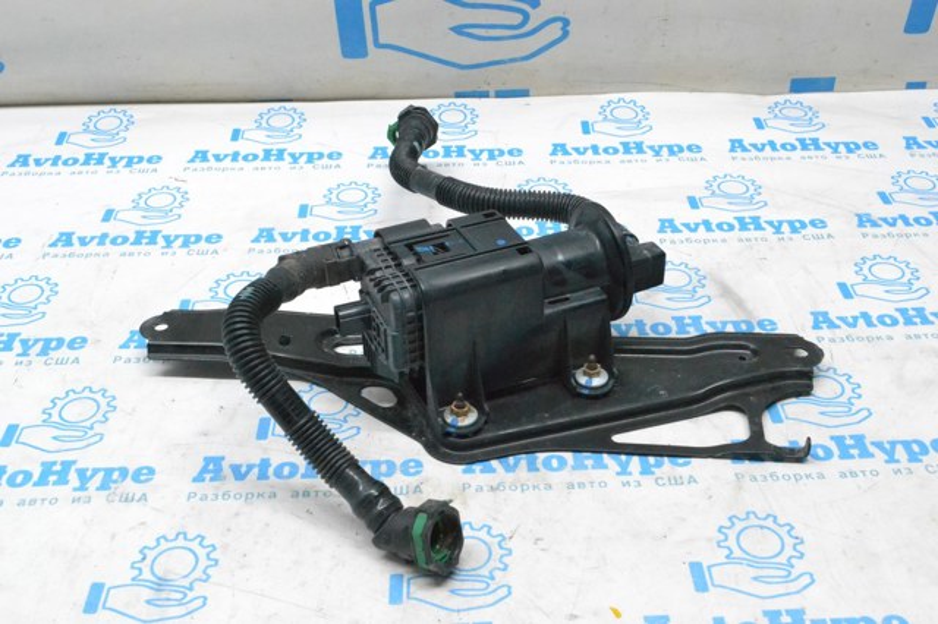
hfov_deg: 46.4
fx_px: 1094
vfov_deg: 31.9
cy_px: 312
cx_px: 469
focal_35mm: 42
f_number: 10
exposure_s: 1/125
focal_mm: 28
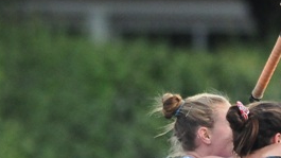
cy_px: 347
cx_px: 434
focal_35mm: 1818
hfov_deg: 1.2
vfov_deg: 0.7
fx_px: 13545
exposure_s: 1/800
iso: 1000
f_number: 4.5
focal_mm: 300
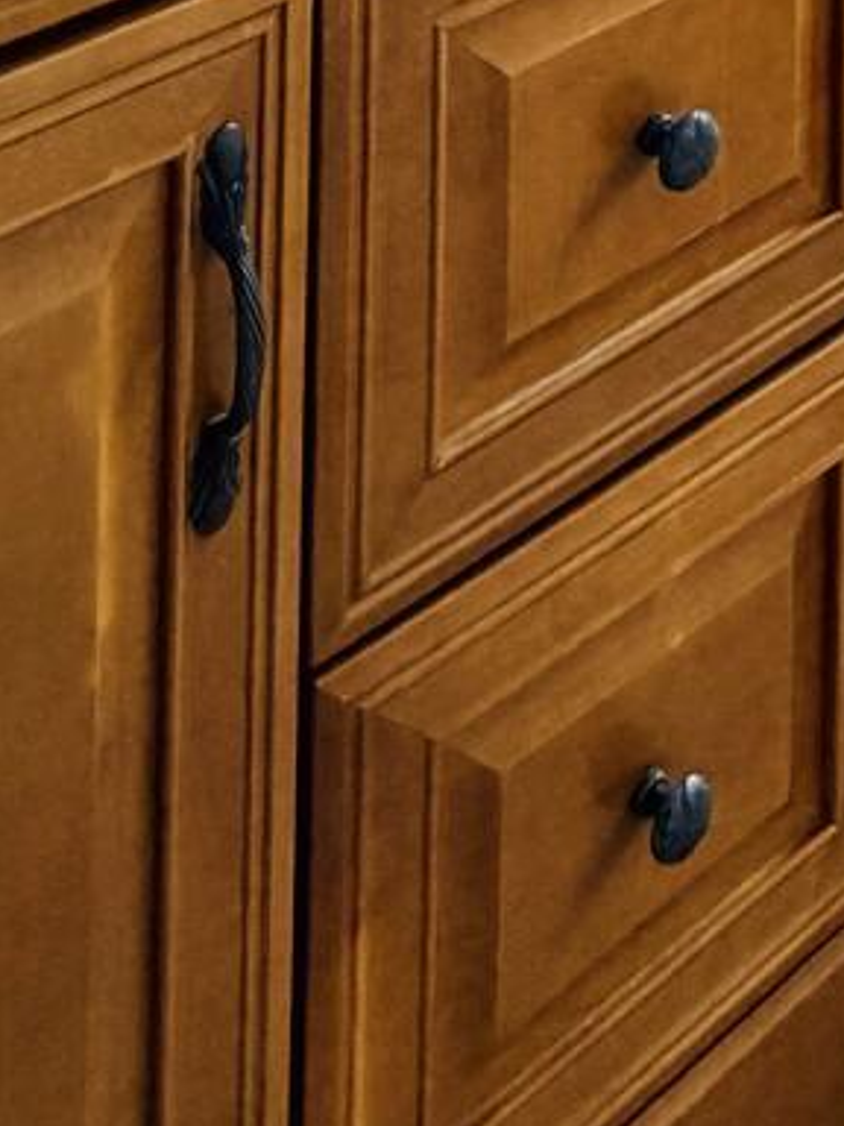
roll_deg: -1.0
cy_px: -1229
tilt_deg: +0.5
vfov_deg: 17.4
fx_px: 2373
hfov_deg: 18.5
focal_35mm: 73
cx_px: 1158
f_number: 2.2
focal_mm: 2.22
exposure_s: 1/208
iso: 64
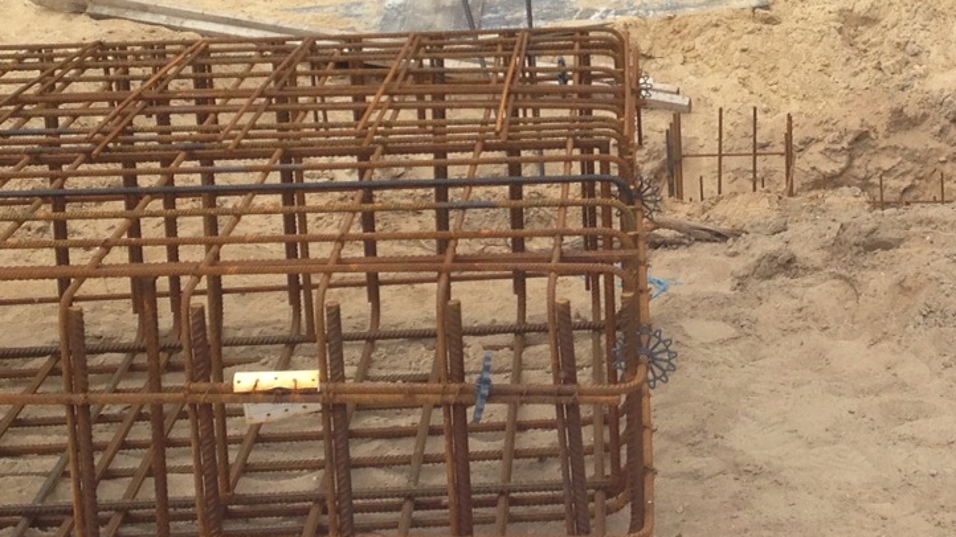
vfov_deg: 11.8
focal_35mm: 102
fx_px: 2585
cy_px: 75
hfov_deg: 20.7
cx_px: 745
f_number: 2.4
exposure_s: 1/669
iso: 50
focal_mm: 4.13
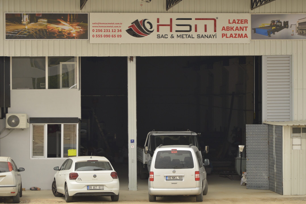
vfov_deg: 10.3
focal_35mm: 134
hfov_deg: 15.3
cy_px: 96
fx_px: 1135
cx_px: 155
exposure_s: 1/640
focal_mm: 75
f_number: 5.6
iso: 200
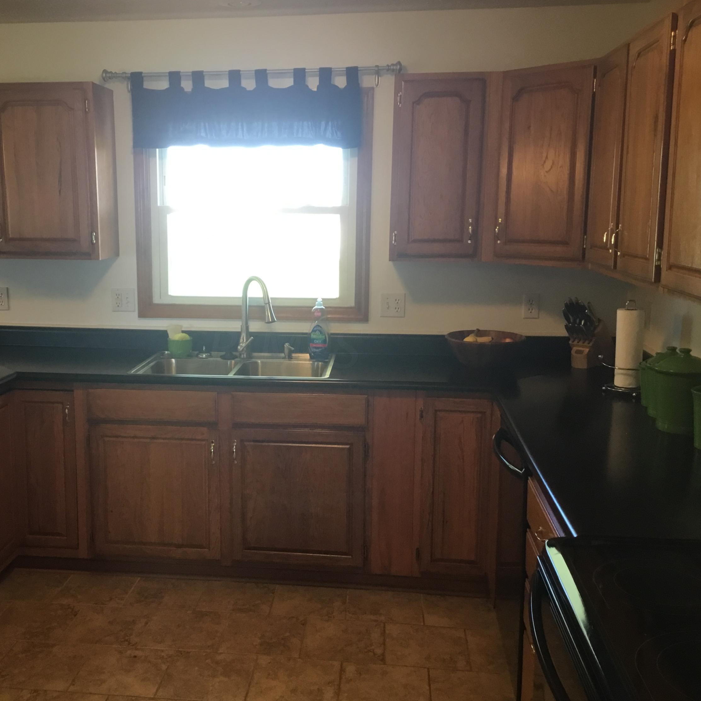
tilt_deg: -9.7
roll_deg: +0.8
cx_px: 266
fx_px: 848
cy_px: 348
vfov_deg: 44.9
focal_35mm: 37
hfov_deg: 44.6
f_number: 2.4
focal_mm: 3.3
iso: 80
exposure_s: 1/30
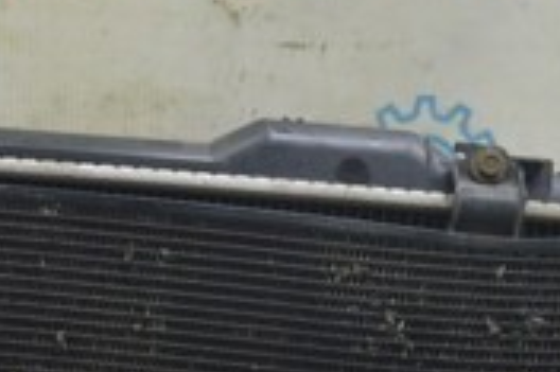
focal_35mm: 115
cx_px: -67
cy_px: 580
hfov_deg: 17.2
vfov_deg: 11.4
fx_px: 1784
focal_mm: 21
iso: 400
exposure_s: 1/20
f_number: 5.6
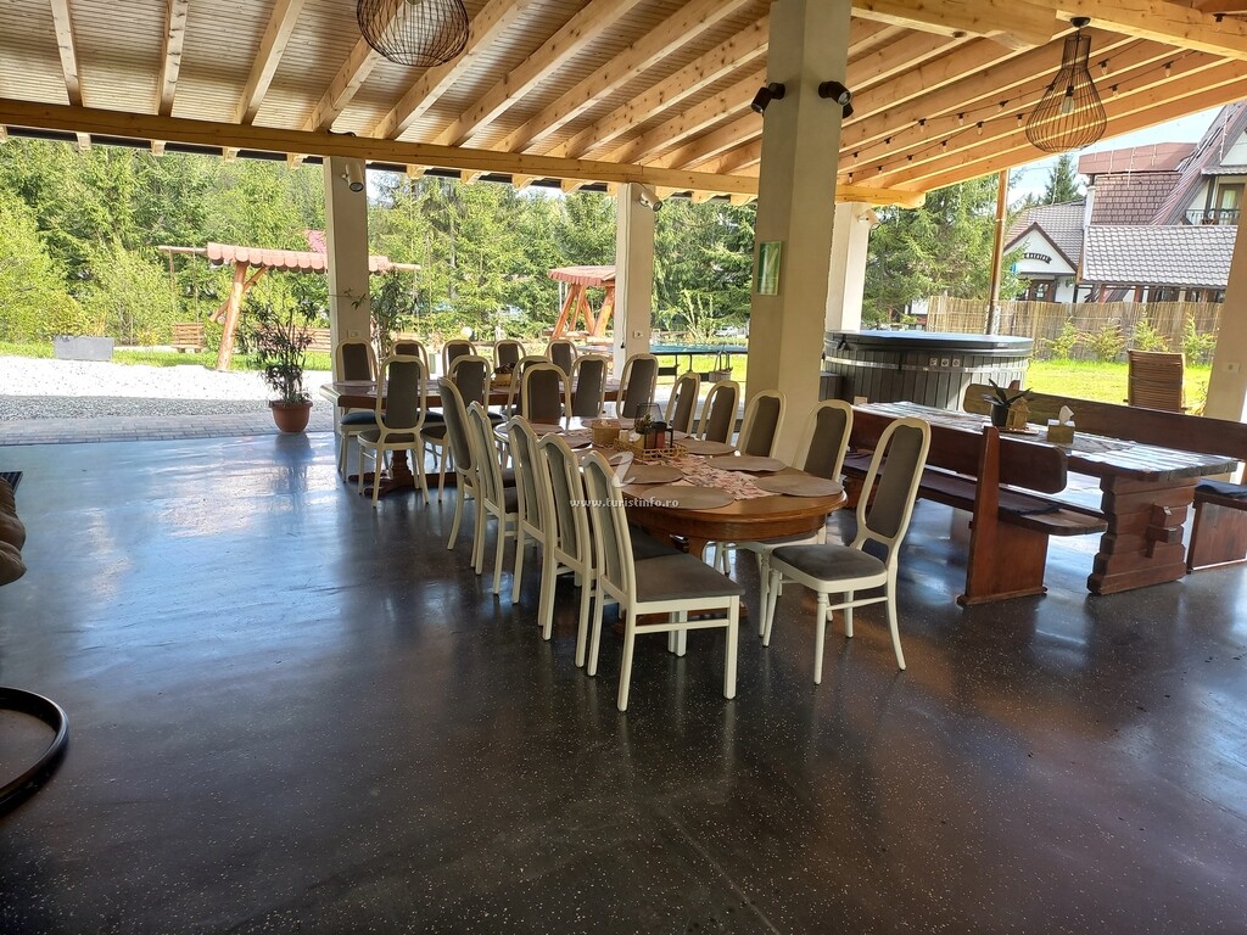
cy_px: 468
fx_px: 901
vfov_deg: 54.9
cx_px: 624
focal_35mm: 25
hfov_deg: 69.4
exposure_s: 1/100
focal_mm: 4.65
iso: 64
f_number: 1.8
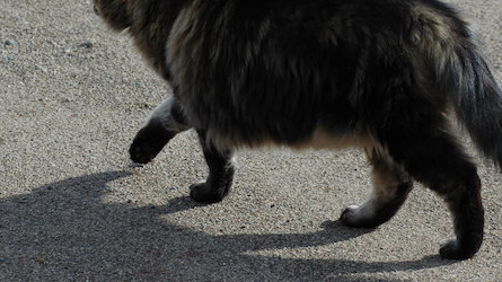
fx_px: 3566
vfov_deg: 4.5
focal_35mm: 268
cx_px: 262
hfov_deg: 8.1
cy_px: 126
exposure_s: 1/500
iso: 200
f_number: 5.6
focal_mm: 100
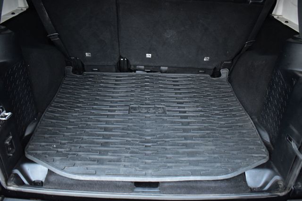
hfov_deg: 59.5
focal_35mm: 32
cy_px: 100
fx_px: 264
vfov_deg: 41.7
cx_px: 151
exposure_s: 1/10
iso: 1600
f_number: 3.8
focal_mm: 21
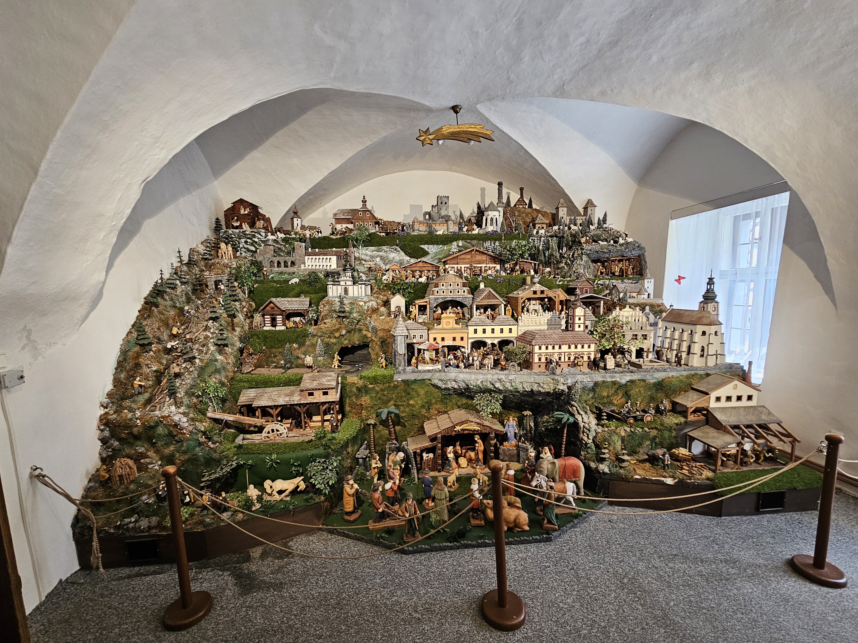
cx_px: 423
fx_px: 347
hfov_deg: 102.1
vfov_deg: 85.5
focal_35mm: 14
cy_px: 345
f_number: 2.2
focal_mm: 2.2
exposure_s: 1/50
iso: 200
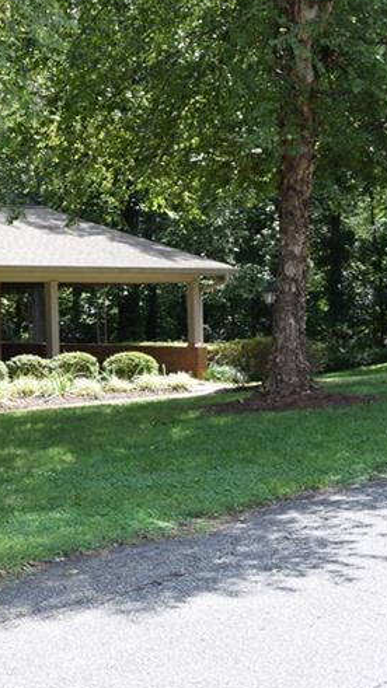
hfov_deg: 17.2
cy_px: 277
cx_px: -278
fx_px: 1077
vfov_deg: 35.3
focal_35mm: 59
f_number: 8
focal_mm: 18
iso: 400
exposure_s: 1/250
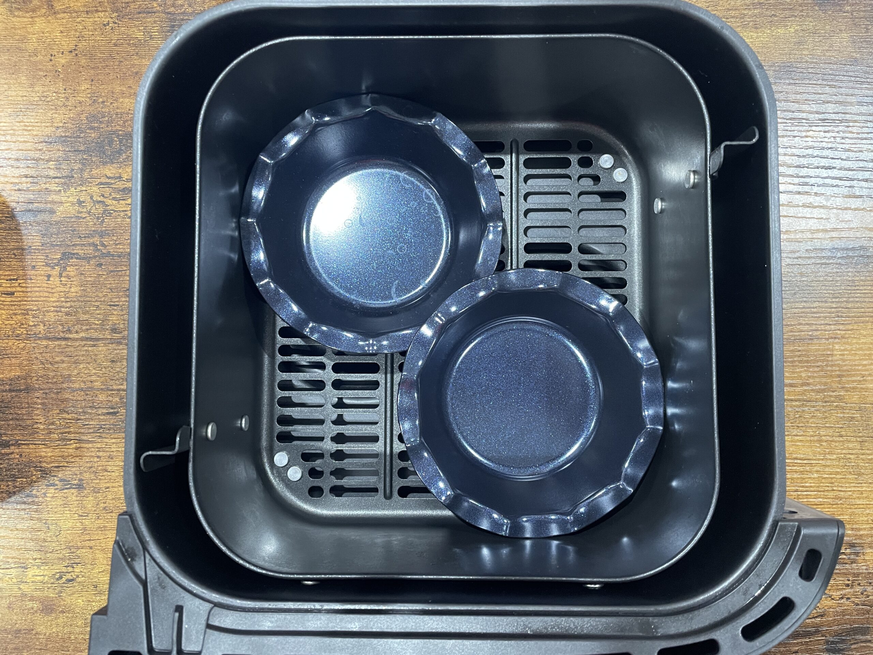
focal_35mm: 26
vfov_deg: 53.1
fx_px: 656
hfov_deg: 67.3
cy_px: 328
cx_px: 436
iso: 500
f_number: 1.6
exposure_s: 1/50
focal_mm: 4.2
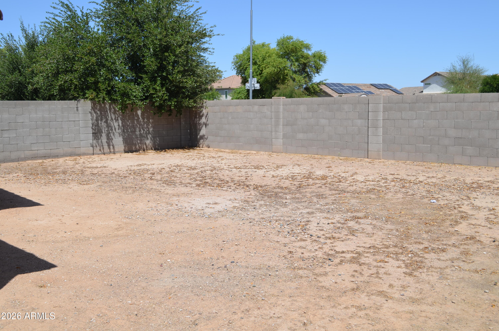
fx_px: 539
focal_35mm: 39
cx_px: 250
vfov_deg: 34.1
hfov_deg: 49.6
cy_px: 166
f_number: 8
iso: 100
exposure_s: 1/250
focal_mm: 26
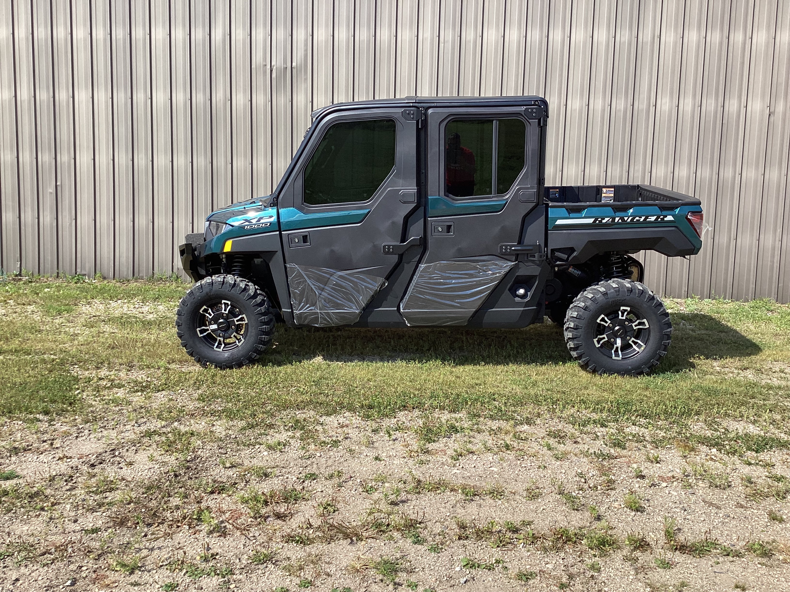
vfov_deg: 45.4
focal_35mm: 31
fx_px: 707
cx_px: 395
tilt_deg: -7.1
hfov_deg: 58.4
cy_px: 296
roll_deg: -1.2
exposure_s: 1/926
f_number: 2.4
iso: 25
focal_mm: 3.3
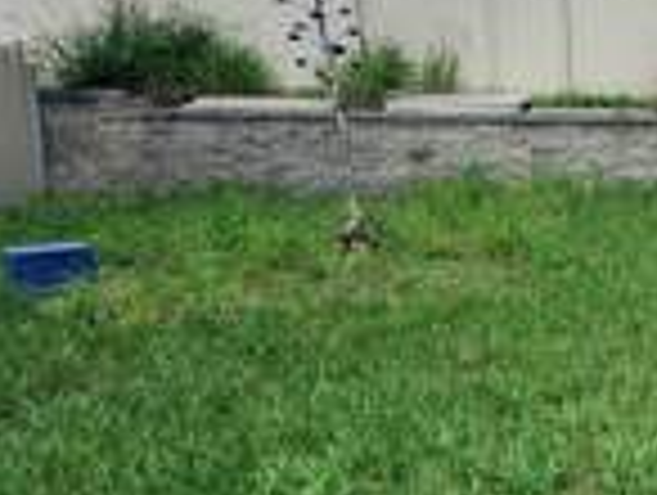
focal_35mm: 46
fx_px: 875
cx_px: 891
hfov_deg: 30.6
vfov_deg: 31.6
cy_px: 270
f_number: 2.2
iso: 20
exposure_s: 1/876
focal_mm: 2.22
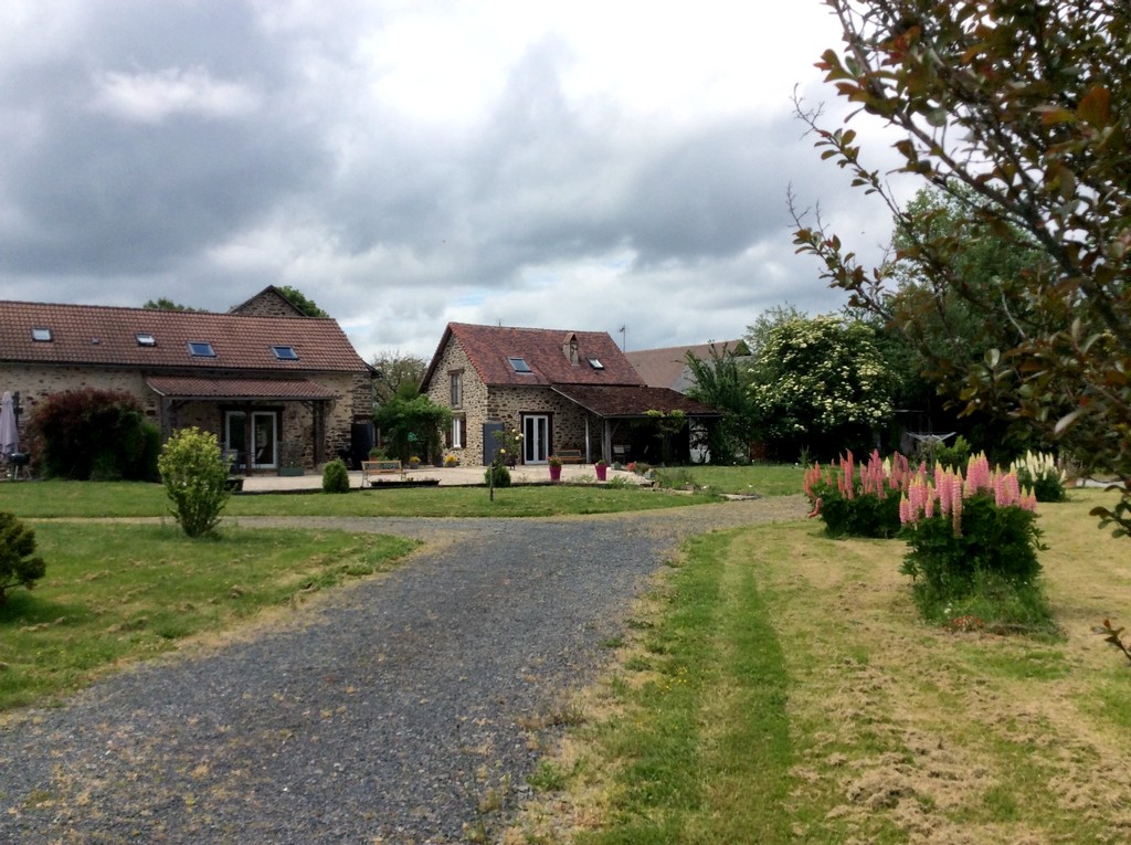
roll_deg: +1.8
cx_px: 566
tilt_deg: -0.3
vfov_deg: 44.1
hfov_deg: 56.9
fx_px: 1044
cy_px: 422
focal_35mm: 32
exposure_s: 1/2488
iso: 32
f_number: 2.4
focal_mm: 3.3
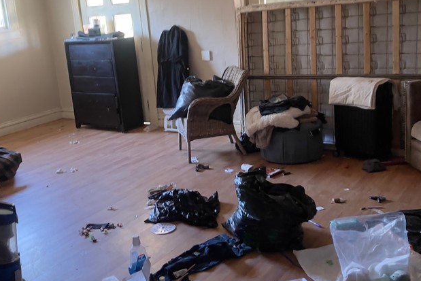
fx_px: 503
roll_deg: +5.9
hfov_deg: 45.4
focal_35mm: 43
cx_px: 188
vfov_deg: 31.1
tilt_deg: -10.8
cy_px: 106
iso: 500
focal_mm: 5.1
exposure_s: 1/60
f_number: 1.6
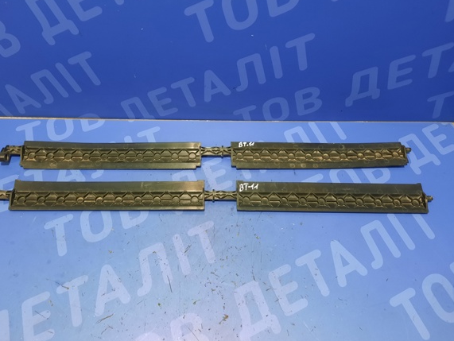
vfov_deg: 49.8
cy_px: 180
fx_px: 367
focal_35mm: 28
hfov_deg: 63.3
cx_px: 204
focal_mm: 4.6
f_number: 2
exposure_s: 1/24
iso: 320
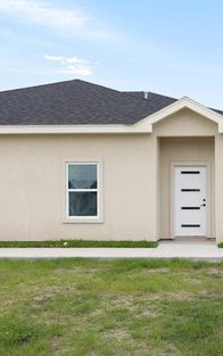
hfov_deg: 31.5
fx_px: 379
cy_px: 175
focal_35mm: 39
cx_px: 193
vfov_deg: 50.4
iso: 400
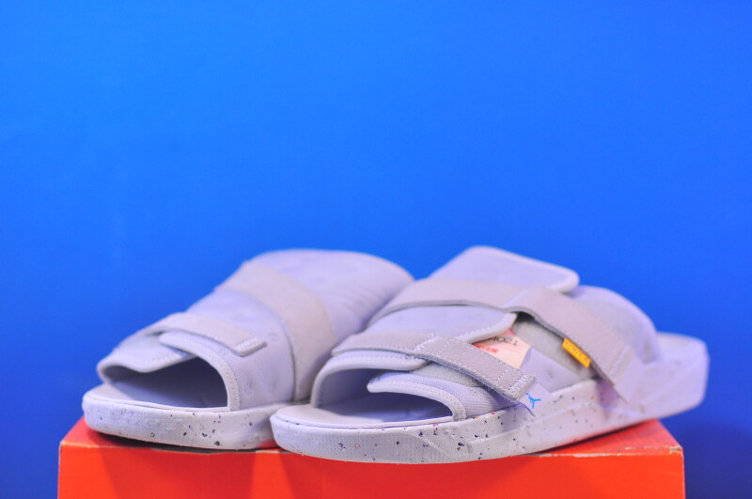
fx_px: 1564
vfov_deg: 18.1
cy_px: 250
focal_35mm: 75
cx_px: 376
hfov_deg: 27.0
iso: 250
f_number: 2.2
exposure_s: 1/320
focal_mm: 50
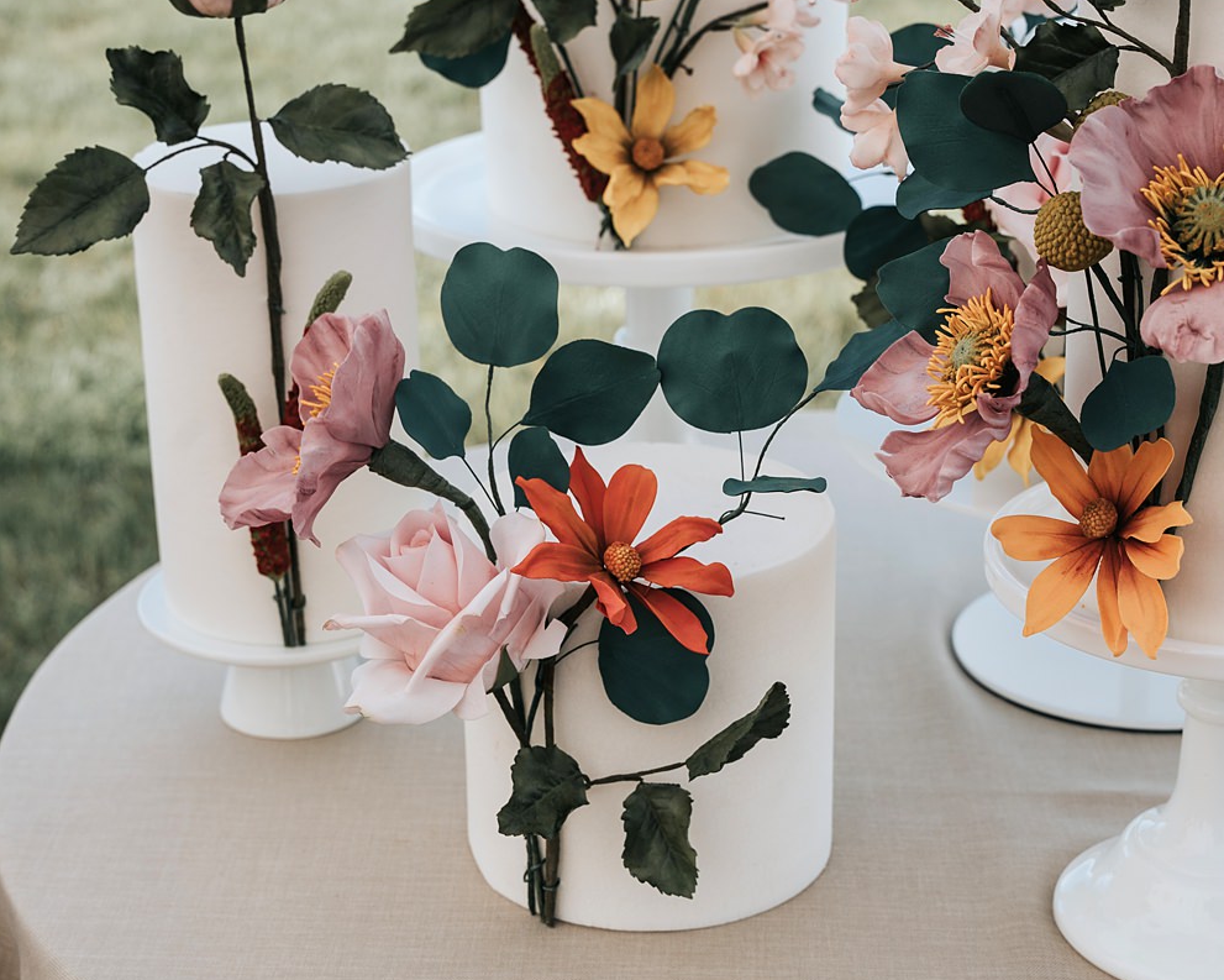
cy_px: 519
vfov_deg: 21.3
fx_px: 2608
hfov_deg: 26.4
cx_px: 616
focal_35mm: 72
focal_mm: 50.7
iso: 250
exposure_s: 1/320
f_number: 7.1
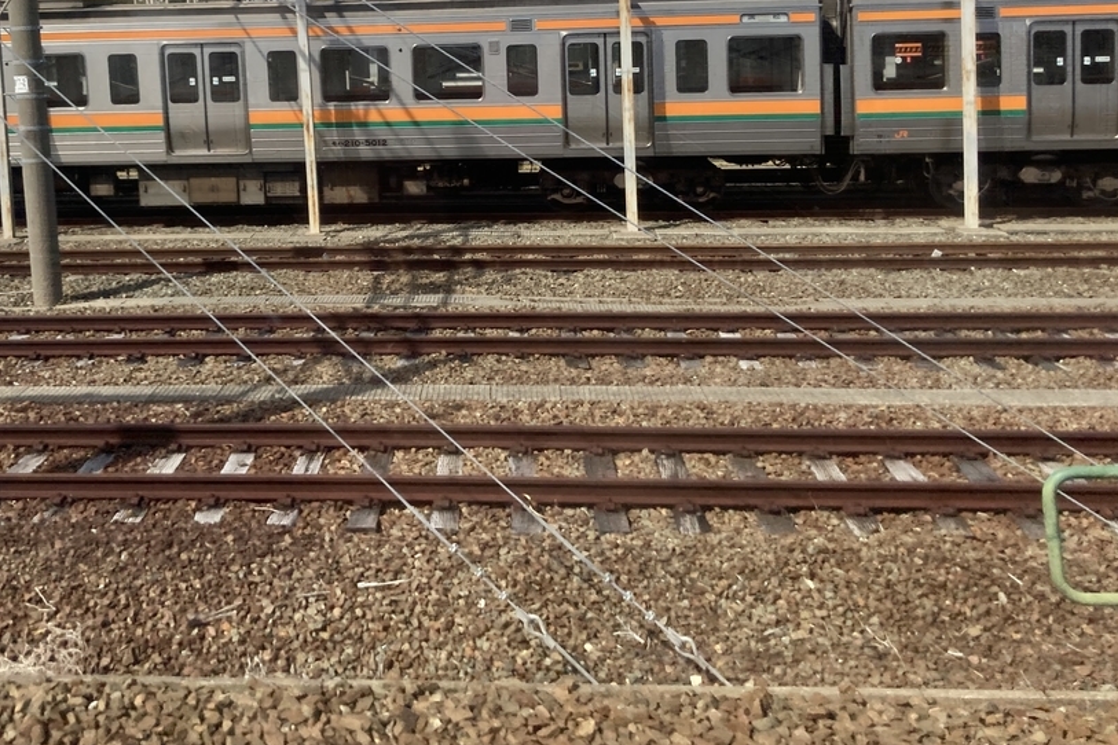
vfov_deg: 30.4
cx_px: 410
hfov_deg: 45.0
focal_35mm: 43
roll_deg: +3.1
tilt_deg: -4.6
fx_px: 1335
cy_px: 151
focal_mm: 3.99
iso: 20
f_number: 1.8
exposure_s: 1/1389
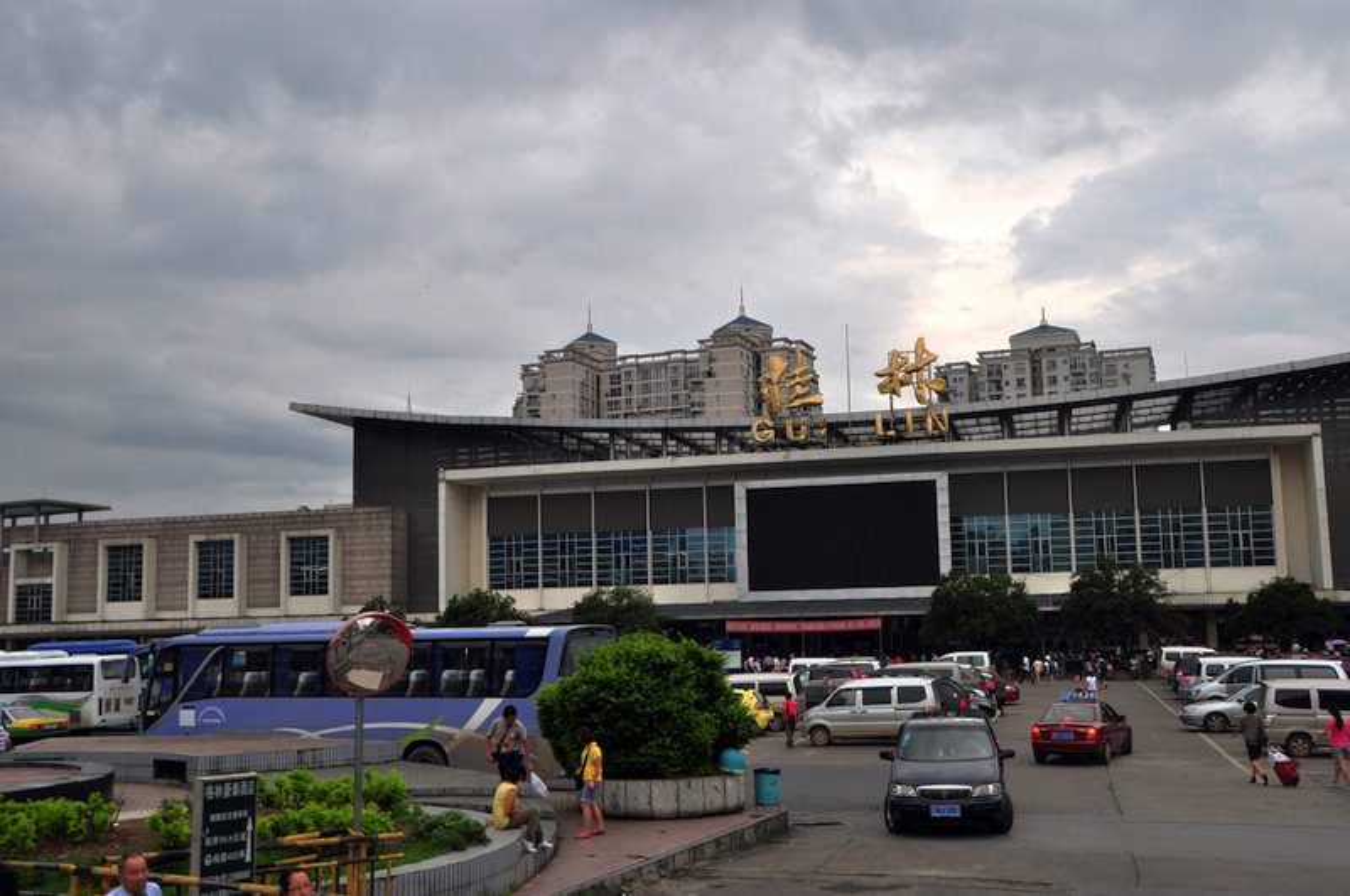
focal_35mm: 38
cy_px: 448
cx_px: 675
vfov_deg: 35.4
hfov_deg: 51.3
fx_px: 1404
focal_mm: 25
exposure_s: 1/200
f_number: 9
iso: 200
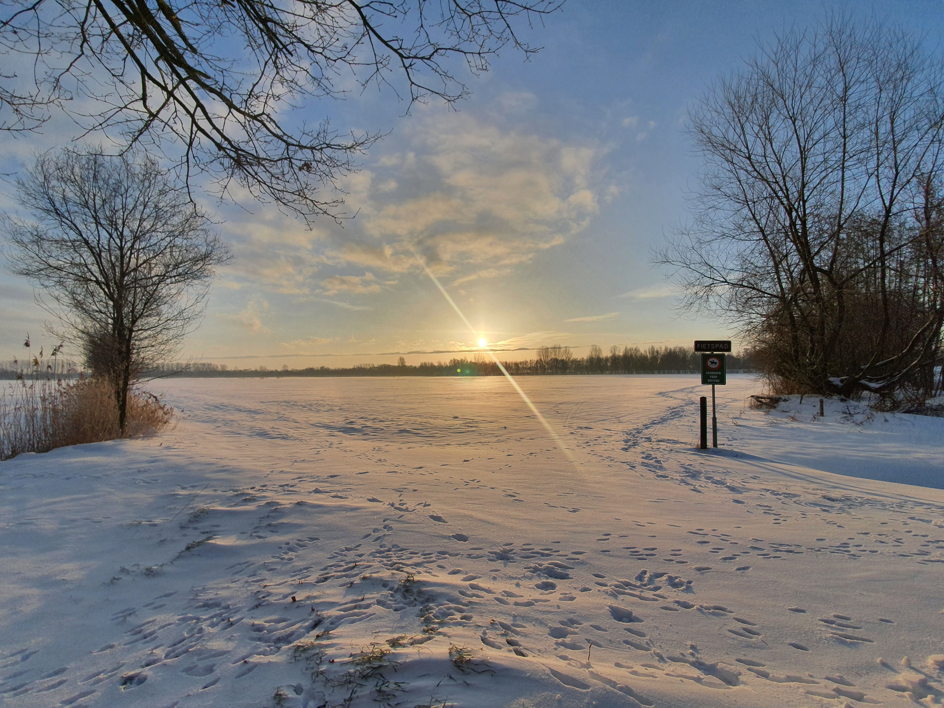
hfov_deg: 106.2
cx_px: 472
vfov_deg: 89.9
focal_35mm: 13
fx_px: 355
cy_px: 354
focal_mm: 1.8
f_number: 2.2
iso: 50
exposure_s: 1/2000
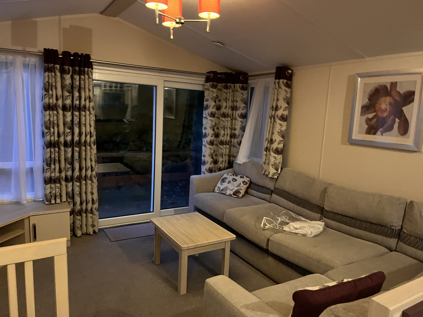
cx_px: 212
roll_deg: -3.2
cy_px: 158
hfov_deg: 67.3
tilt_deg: -6.6
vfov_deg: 53.1
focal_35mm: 26
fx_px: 318
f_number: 1.6
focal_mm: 5.1
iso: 640
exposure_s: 1/25
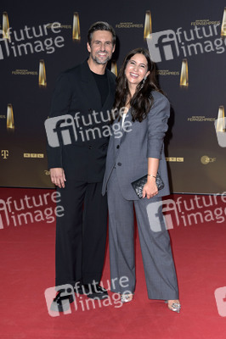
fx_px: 613
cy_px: 170
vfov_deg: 31.0
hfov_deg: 20.9
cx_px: 113
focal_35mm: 65
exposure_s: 1/250
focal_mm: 65
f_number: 6.3
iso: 800
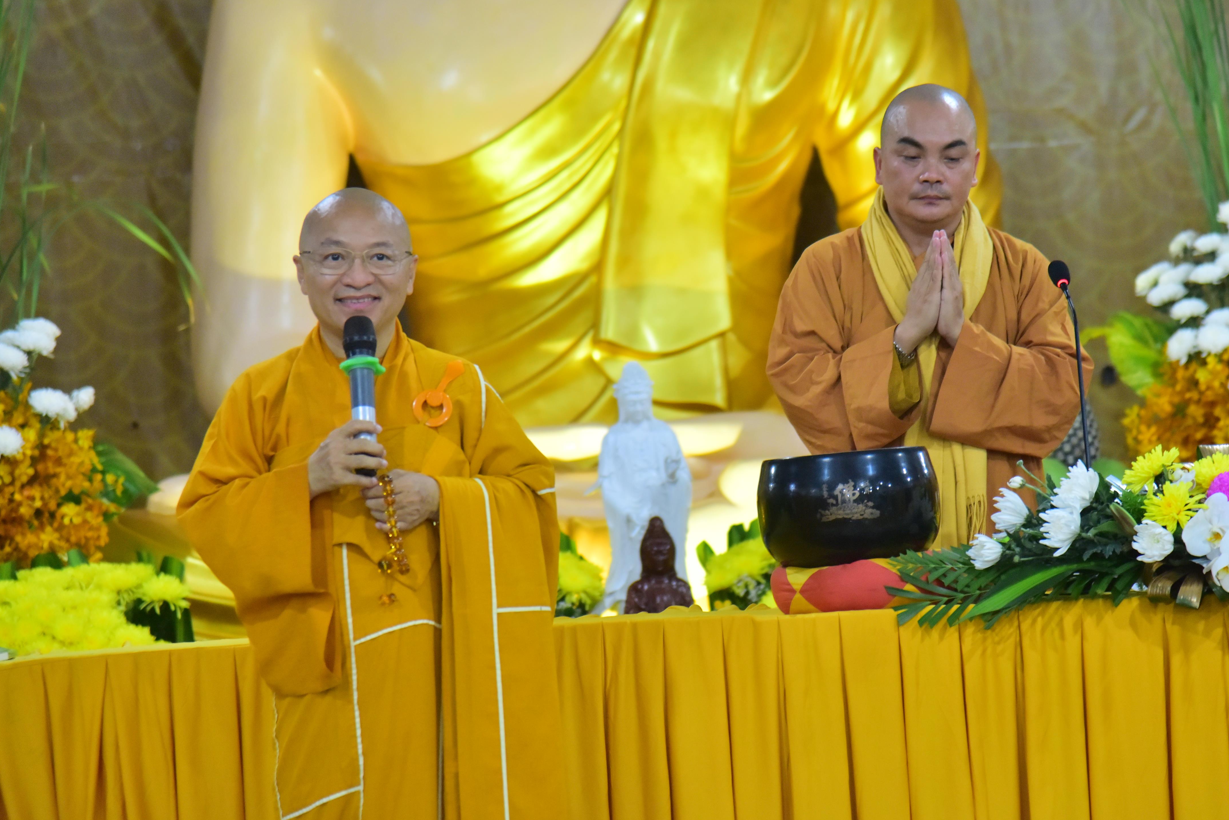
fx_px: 4746
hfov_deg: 14.8
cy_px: 378
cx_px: 676
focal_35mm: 139
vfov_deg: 9.9
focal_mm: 120
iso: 2000
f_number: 4
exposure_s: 1/100
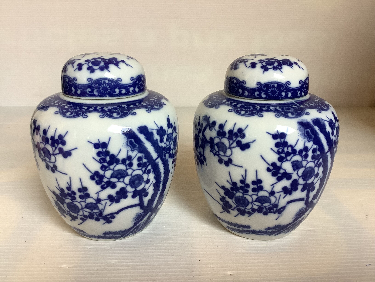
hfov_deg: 58.4
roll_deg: -0.1
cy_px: 141
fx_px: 336
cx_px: 188
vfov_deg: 45.4
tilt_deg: -19.9
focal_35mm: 31
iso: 100
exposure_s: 1/100
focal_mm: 3.3
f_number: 2.4
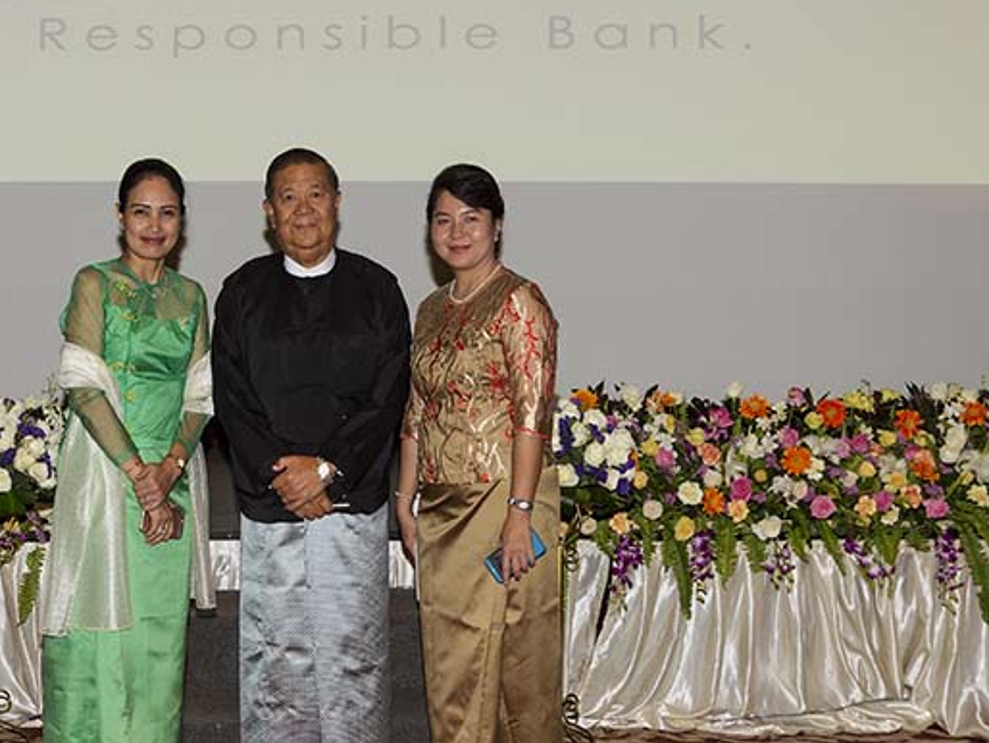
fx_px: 1744
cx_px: 304
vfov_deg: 24.0
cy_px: 257
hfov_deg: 31.3
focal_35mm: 61
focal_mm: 34
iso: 640
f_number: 7.1
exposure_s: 1/100
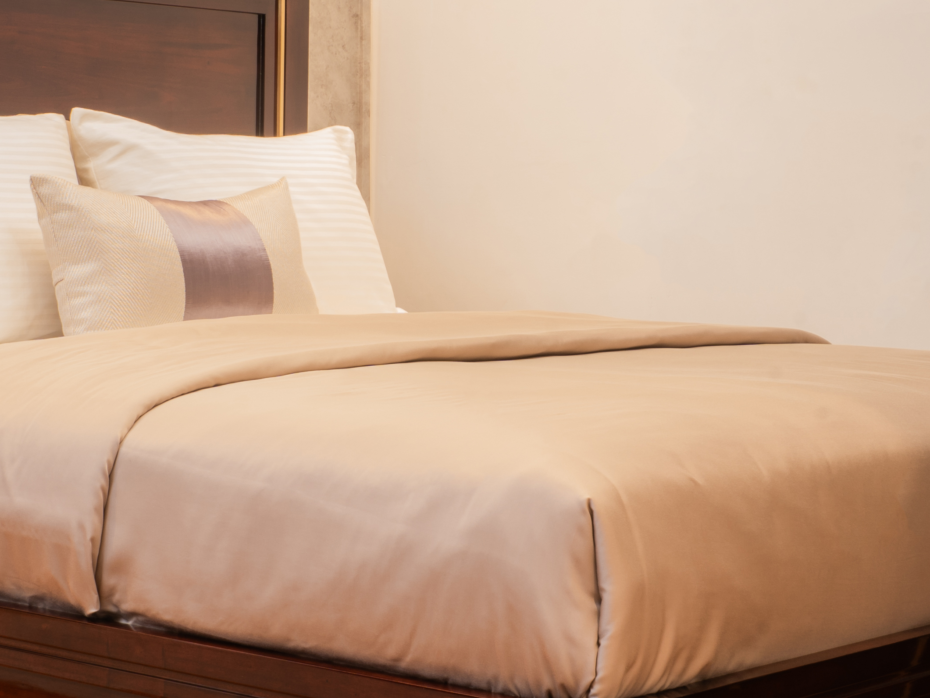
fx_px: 2552
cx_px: 241
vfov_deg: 15.5
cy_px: 263
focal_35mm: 95
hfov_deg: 20.5
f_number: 16
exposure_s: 6
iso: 64
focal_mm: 35
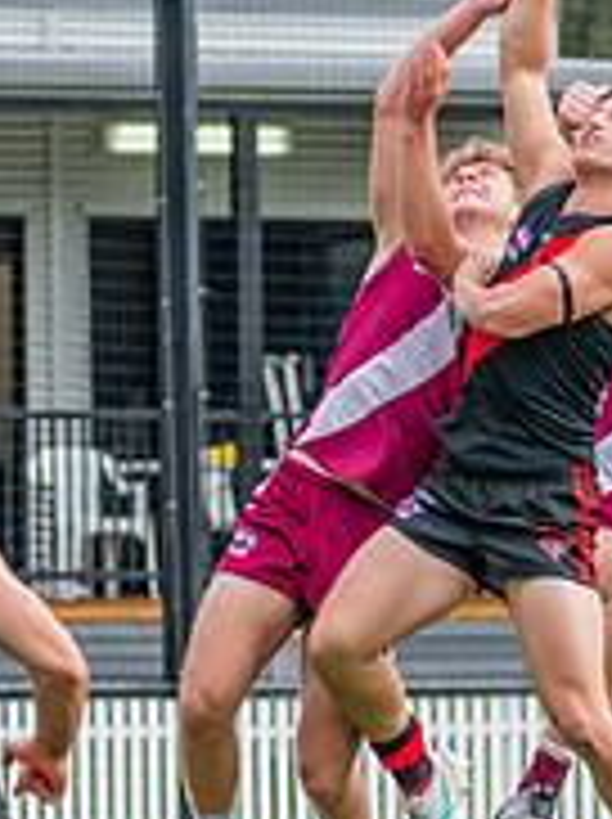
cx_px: 562
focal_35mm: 647
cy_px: 555
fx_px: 15288
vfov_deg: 3.1
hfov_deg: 2.3
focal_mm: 170
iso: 800
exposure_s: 1/1250
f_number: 6.3
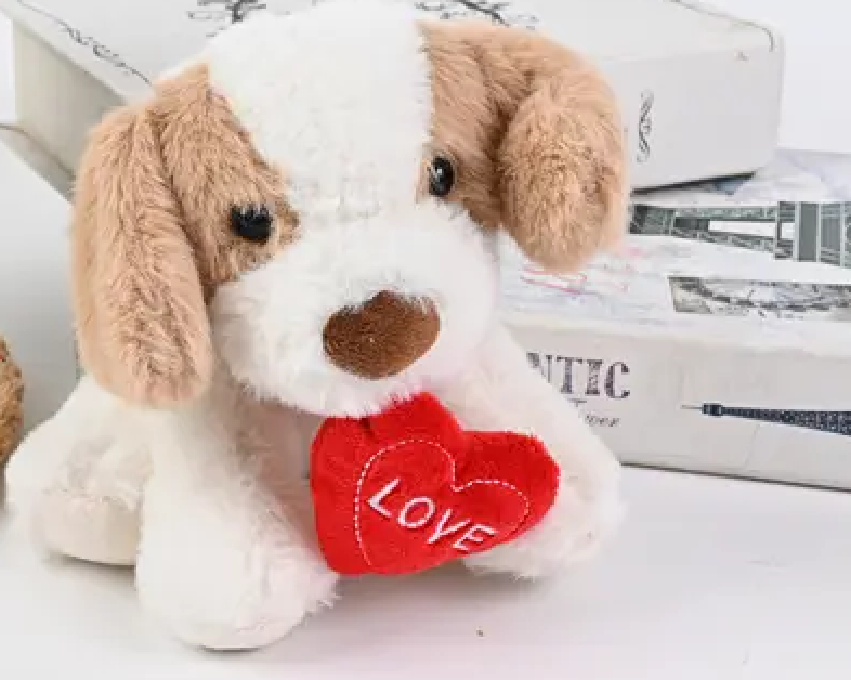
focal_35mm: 77
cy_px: 275
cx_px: 178
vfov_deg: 19.9
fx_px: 1938
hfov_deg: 24.4
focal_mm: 43
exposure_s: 1/125
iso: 100
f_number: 16
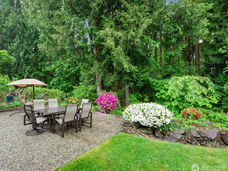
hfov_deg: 87.1
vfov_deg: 71.6
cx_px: 96
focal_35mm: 18
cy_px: 85
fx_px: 119
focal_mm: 16
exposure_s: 1/100
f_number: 7.1
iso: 640
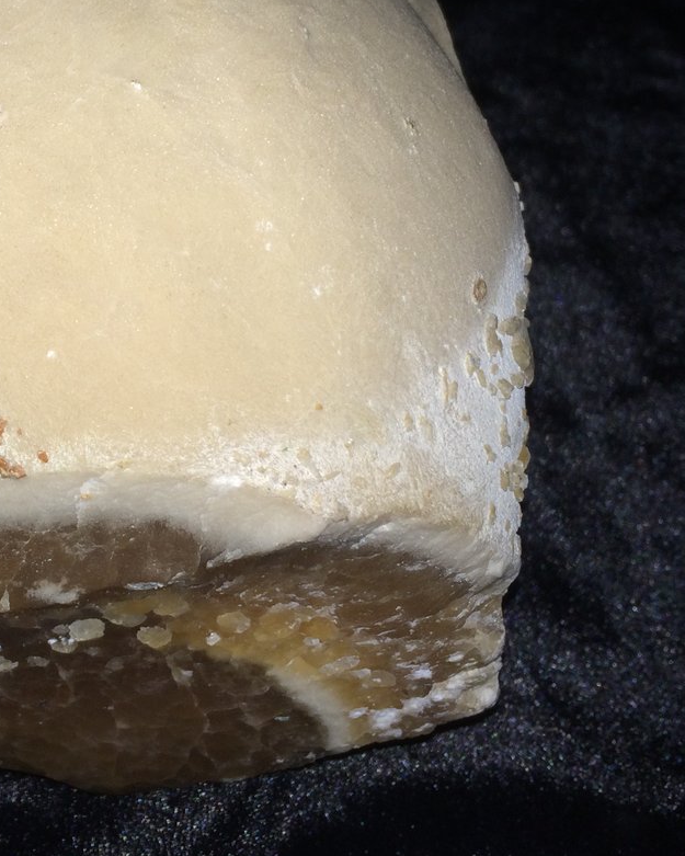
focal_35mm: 58
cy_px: 226
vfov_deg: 31.9
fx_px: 1470
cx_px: 62
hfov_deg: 25.4
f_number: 2.2
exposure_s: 1/145
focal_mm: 4.15
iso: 32
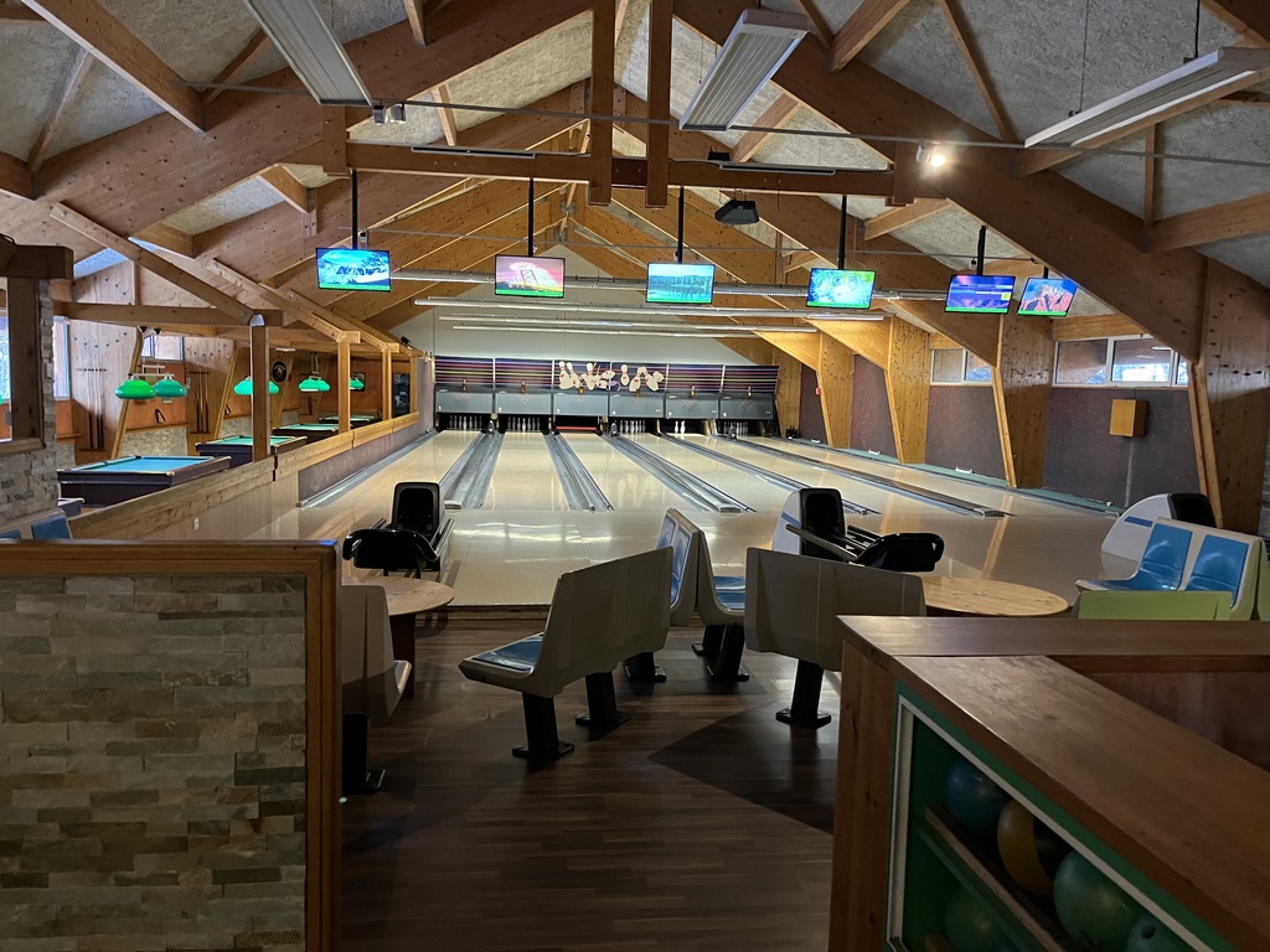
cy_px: 476
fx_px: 954
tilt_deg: -6.3
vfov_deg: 53.1
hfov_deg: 67.3
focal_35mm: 26
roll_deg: -1.3
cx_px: 635
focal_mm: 5.1
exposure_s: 1/33
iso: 400
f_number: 1.6
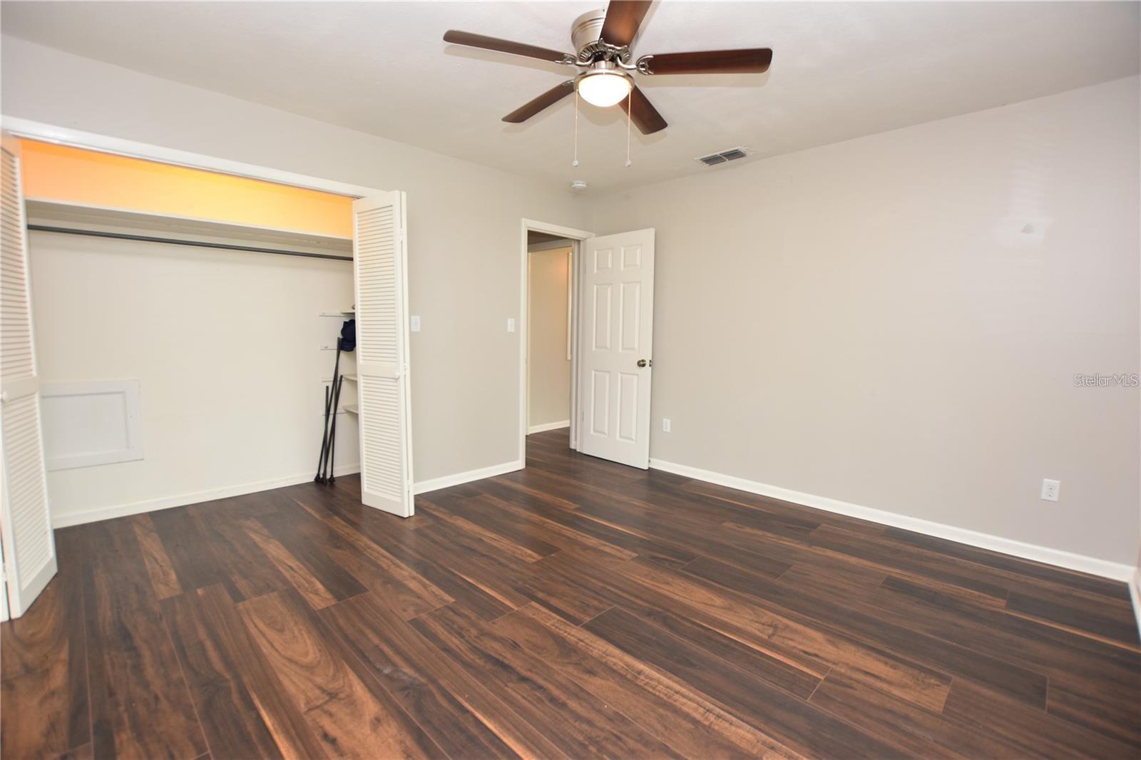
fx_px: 475
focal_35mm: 15
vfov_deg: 77.3
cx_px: 570
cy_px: 380
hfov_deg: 100.4
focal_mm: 10
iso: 360
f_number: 4
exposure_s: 1/60
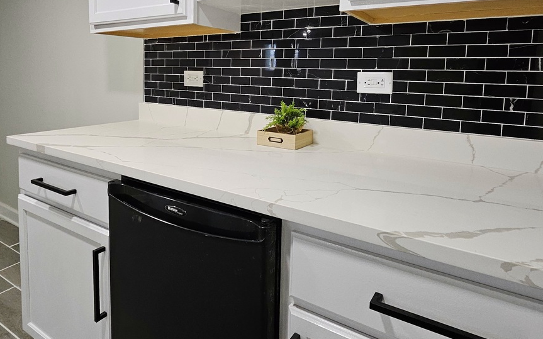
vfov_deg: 51.8
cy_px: 109
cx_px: 249
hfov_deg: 77.0
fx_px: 340
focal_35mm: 23
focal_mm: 1.74
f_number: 2.2
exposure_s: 1/77.5
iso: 320
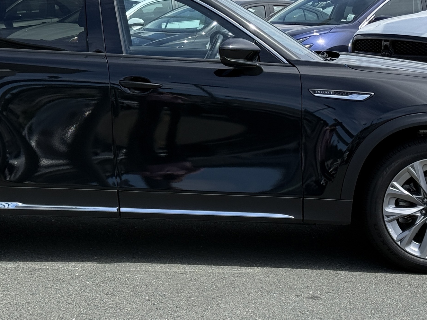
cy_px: 106
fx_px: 1283
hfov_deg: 18.8
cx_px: 129
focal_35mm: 104
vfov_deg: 14.2
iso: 64
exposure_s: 1/2762
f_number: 1.78
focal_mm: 6.76
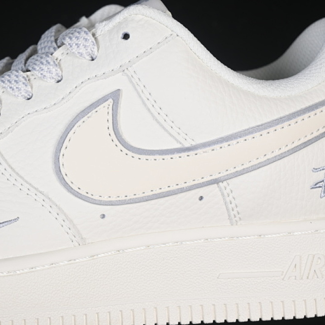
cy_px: 163
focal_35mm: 96
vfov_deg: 18.1
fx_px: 1020
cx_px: 110
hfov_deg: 18.1
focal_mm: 50
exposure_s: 1/80
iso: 160
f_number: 7.1
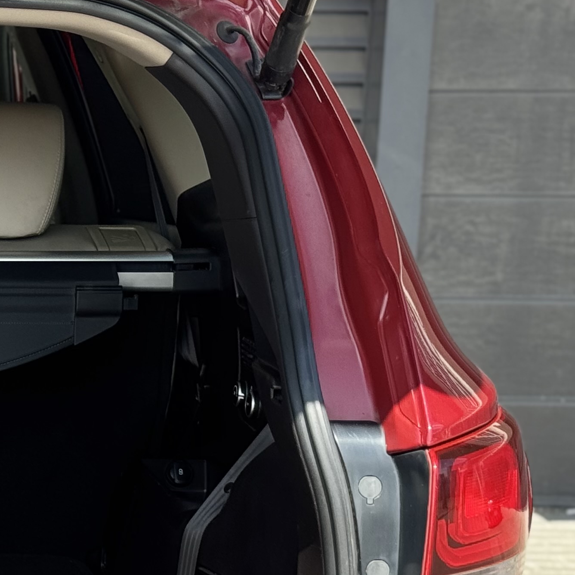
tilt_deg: -8.7
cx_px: -258
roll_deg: -0.9
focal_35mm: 128
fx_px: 2406
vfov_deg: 13.6
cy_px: 452
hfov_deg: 13.0
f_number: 1.78
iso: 64
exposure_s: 1/723
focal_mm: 6.76
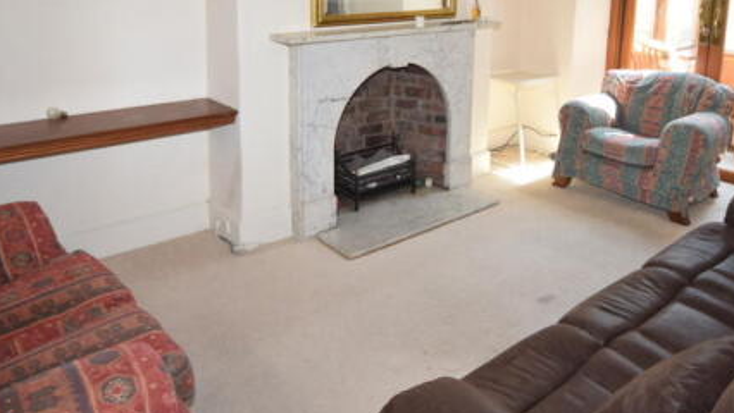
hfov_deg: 65.8
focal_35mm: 29
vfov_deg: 38.4
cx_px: 409
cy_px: 70
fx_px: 565
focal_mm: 12
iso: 720
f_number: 5.6
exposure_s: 1/125
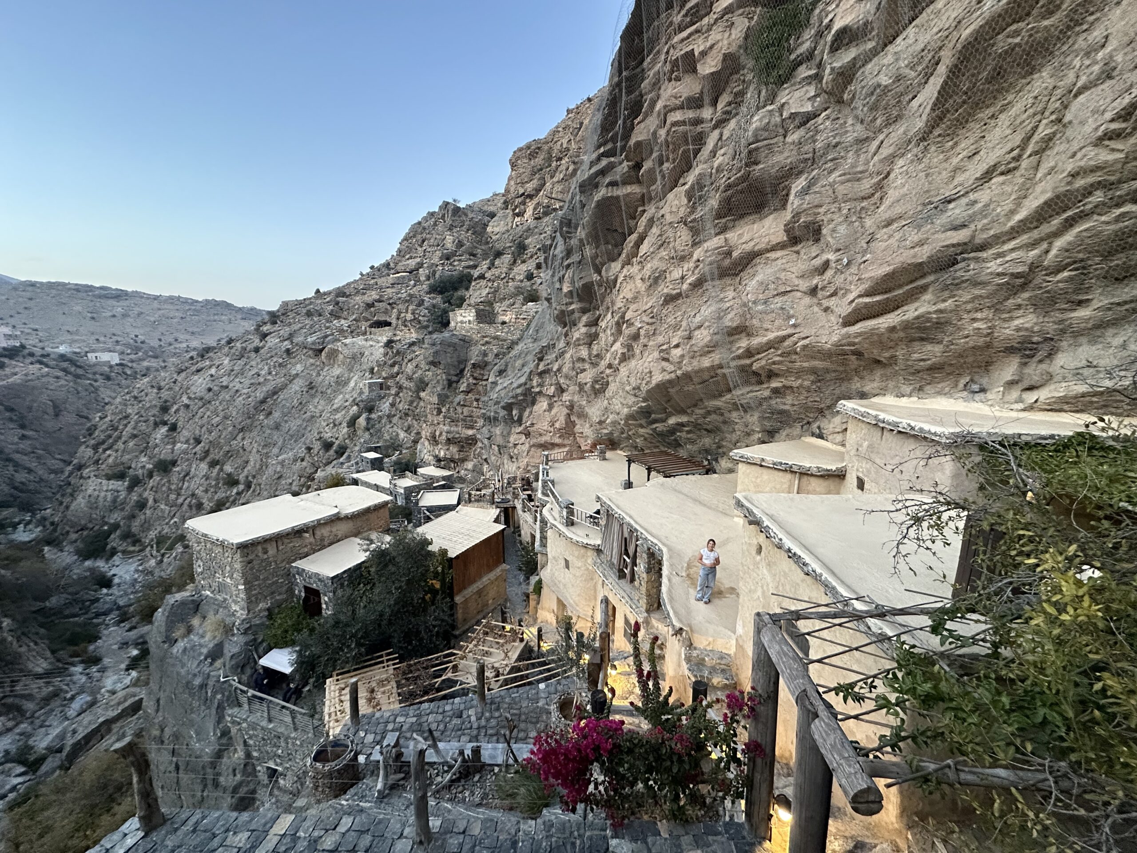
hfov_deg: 102.1
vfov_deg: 85.7
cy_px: 426
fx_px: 460
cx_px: 568
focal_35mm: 14
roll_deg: -0.4
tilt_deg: -9.3
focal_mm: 2.22
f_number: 2.2
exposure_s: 1/60
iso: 640
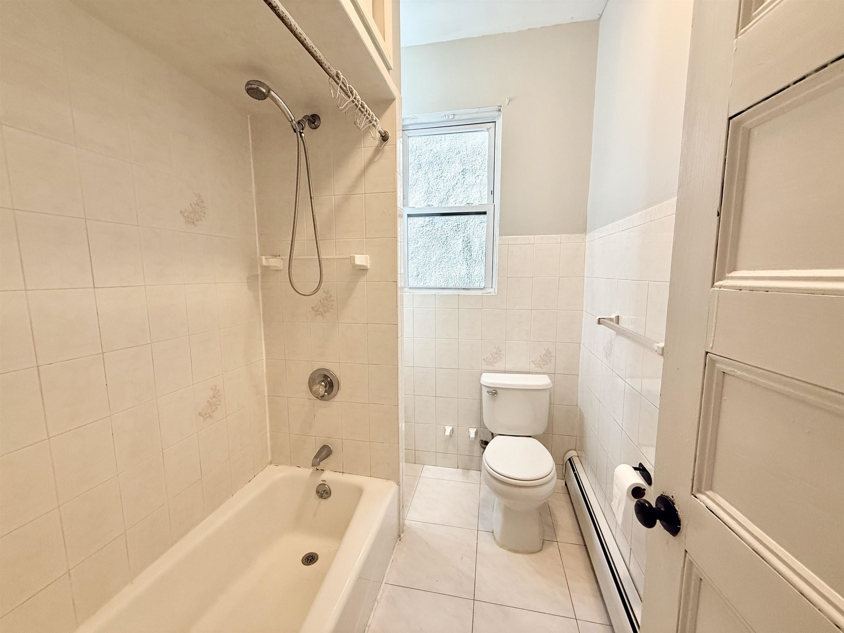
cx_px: 422
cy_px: 316
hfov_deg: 102.1
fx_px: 341
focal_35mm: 14
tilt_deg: -7.5
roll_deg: +0.4
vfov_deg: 85.7
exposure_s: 1/120
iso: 160
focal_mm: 2.22
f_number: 2.2
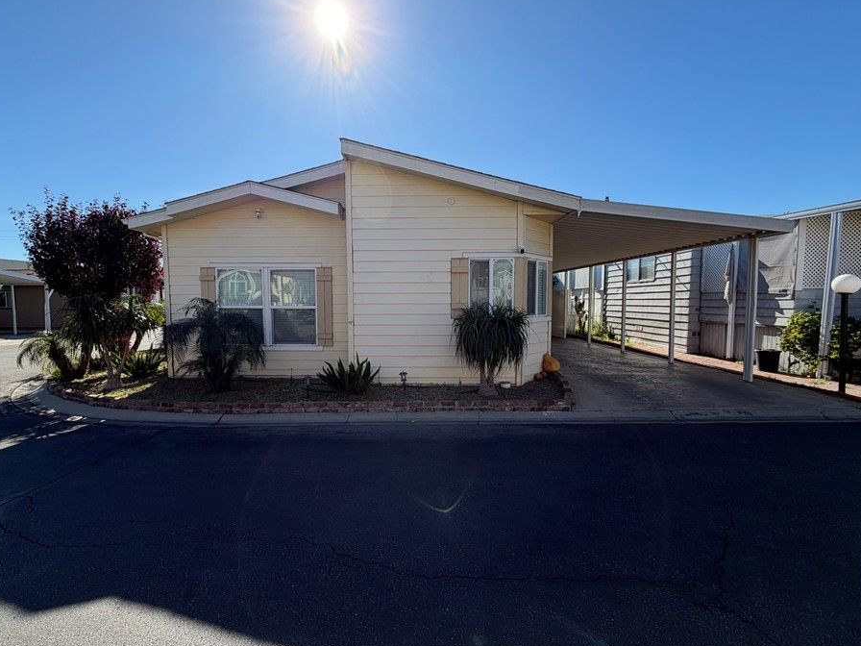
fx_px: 398
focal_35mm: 16
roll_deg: +0.4
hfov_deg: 94.4
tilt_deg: -4.0
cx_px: 406
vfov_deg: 78.1
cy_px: 328
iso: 25
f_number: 2.2
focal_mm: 2.22
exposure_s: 1/770
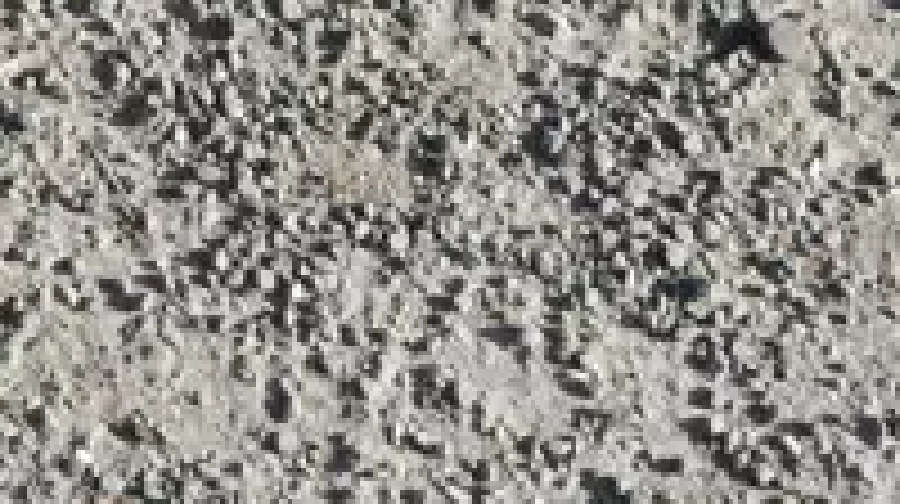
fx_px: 4267
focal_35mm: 179
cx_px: -626
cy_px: -916
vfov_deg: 6.3
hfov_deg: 11.3
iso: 200
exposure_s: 1/250
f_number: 6.3
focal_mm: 16
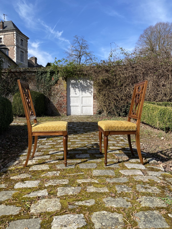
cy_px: 114
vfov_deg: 67.3
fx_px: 172
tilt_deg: -3.4
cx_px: 86
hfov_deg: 53.1
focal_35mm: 26
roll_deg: -0.9
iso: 32
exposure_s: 1/1779
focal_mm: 4.25
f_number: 1.8
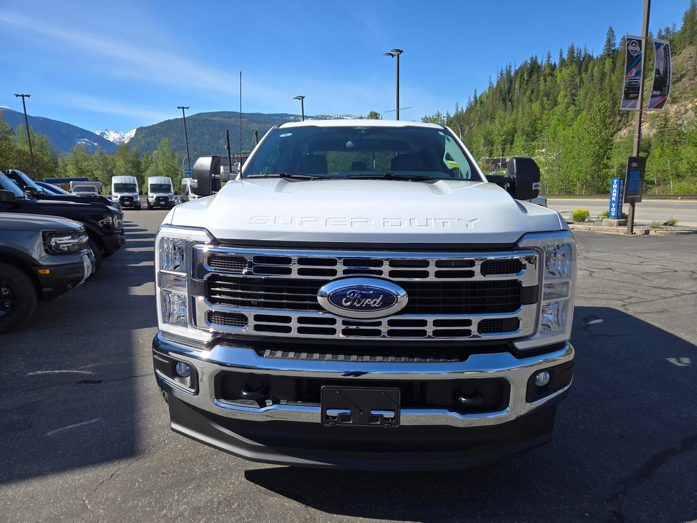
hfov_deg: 73.9
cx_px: 348
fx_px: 463
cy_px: 262
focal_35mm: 23
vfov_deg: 58.9
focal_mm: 5.4
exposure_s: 1/1484
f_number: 1.8
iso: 25
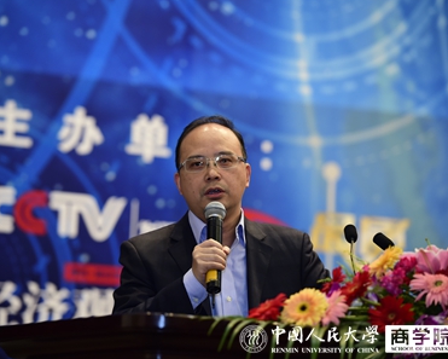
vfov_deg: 8.0
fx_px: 2573
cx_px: 190
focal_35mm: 194
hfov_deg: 9.9
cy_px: 180
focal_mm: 170
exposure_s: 1/100
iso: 1250
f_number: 3.2
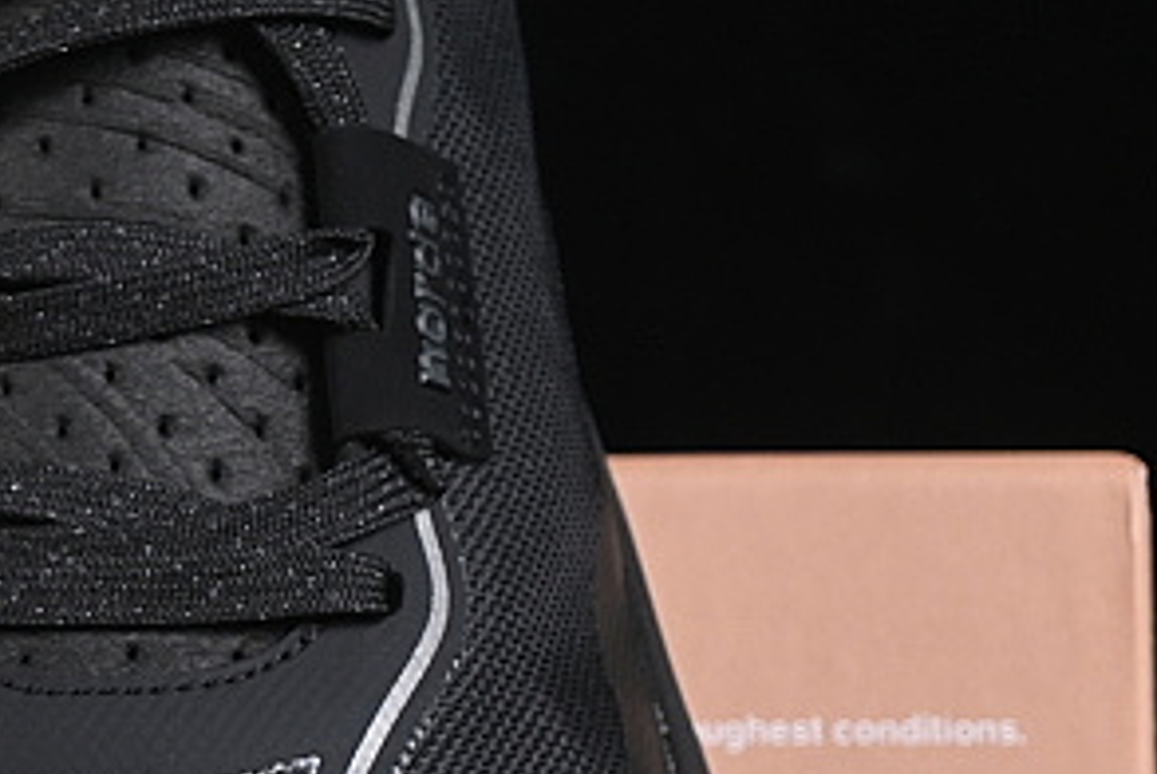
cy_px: 703
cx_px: -300
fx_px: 8879
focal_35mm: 276
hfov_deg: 7.4
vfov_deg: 5.0
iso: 160
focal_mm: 50
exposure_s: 1/60
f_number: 6.3
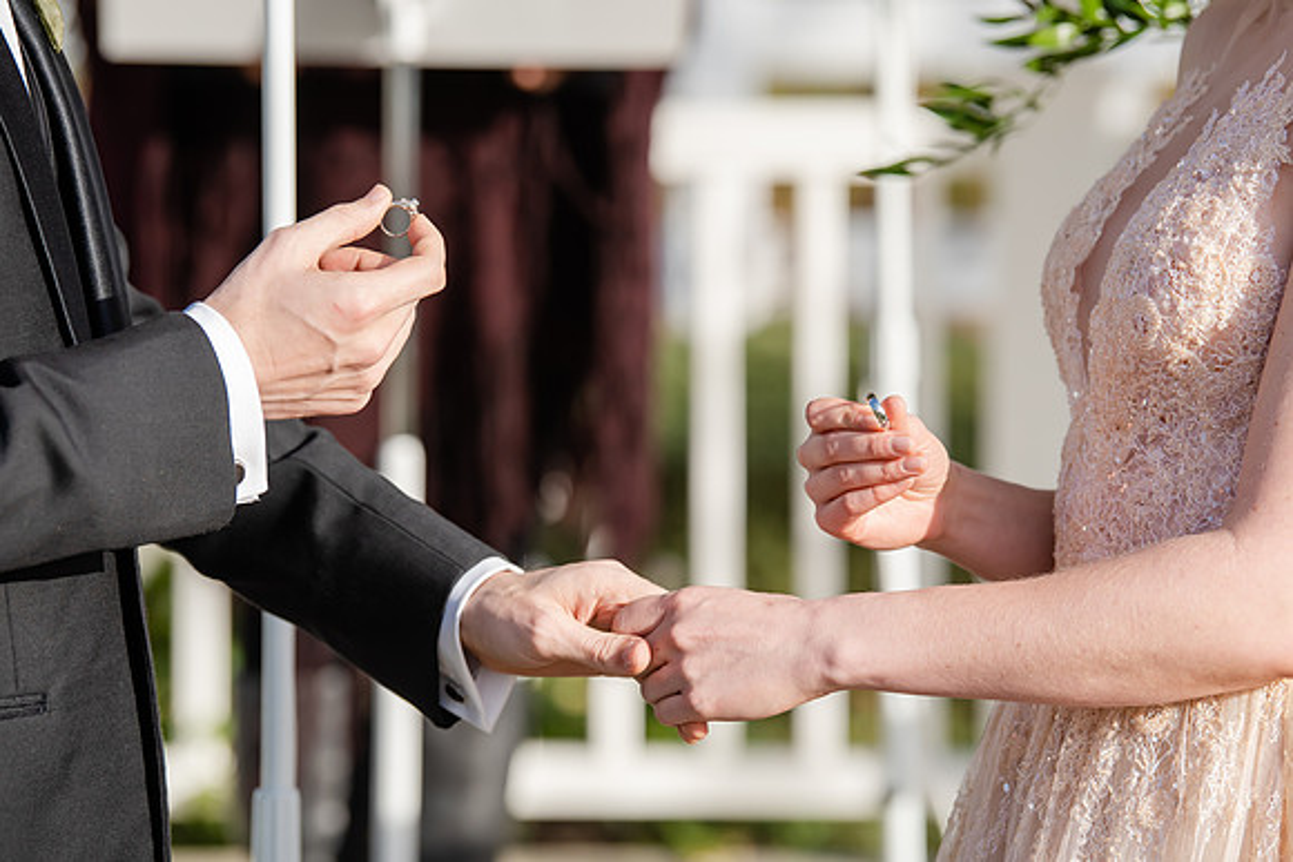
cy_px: 412
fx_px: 6029
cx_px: 659
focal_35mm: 168
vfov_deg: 8.2
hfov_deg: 12.2
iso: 400
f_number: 4
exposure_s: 1/2500
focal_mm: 150
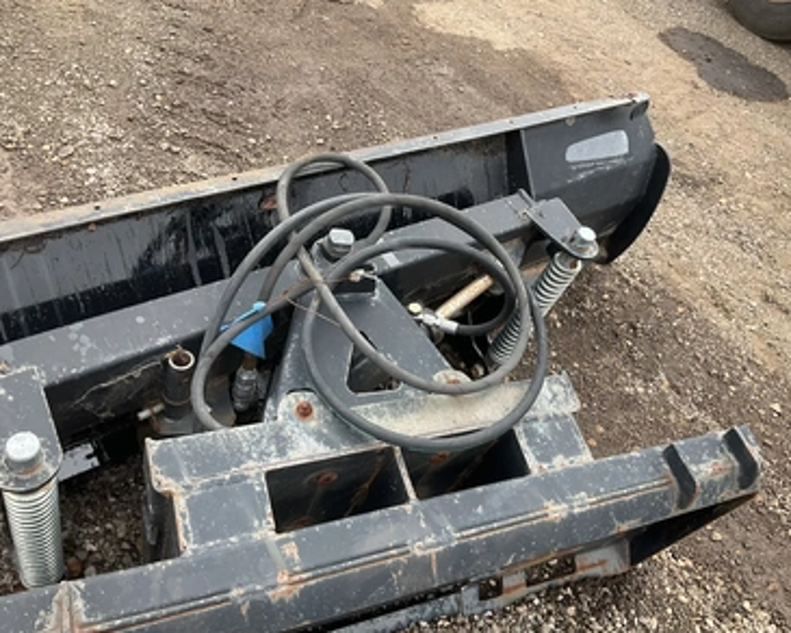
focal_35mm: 31
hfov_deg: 57.1
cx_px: 418
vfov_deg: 47.1
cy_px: 312
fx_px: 726
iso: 25
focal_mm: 3
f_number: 1.8
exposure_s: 1/375
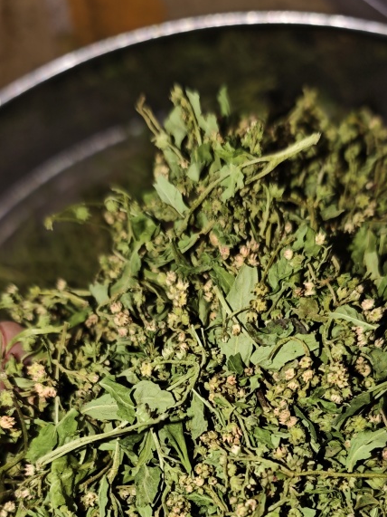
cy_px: 435
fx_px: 641
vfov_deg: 41.4
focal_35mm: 43
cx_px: 215
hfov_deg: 33.6
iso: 50
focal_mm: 6.68
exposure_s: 1/107
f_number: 1.44
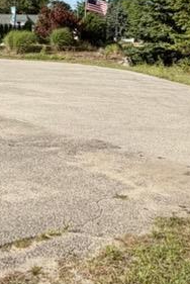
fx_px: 419
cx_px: -23
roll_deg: -1.9
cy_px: 88
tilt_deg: -3.1
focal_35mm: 53
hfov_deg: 23.8
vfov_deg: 37.0
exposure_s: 1/809
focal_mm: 2.22
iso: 20
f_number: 2.2
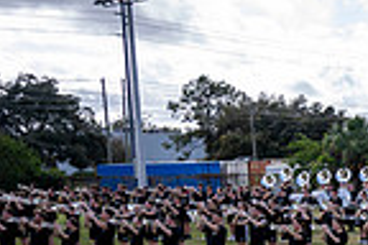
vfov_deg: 13.8
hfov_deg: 16.8
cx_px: 695
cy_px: 262
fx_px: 991
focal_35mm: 97
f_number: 2.8
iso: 125
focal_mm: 24
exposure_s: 1/1250
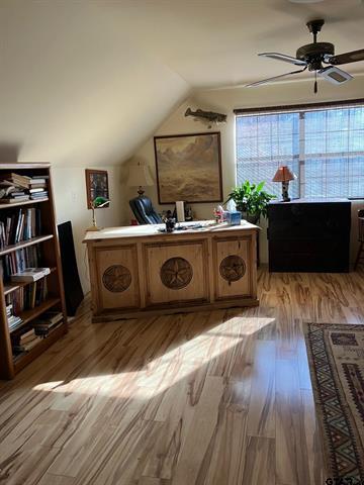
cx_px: 182
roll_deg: +2.6
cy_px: 242
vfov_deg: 63.4
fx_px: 393
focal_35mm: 28
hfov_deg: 49.7
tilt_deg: -10.7
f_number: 1.8
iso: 80
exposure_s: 1/77
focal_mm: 3.99
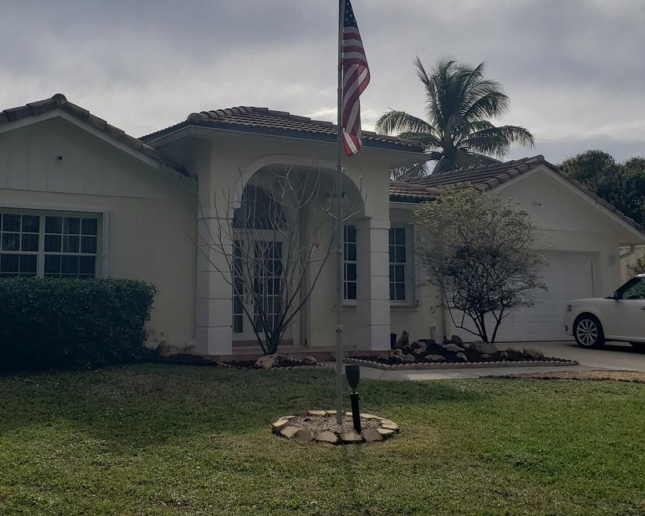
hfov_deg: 39.5
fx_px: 897
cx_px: 278
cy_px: 202
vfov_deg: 32.0
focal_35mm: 47
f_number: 2.4
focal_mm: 4.3
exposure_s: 1/4913
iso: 50
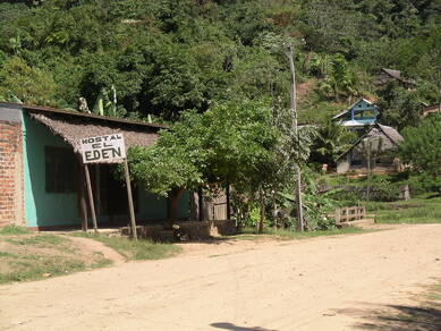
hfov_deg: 27.0
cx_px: 220
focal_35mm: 72
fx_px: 918
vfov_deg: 20.5
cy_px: 166
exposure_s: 1/441
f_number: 5
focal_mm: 14.9
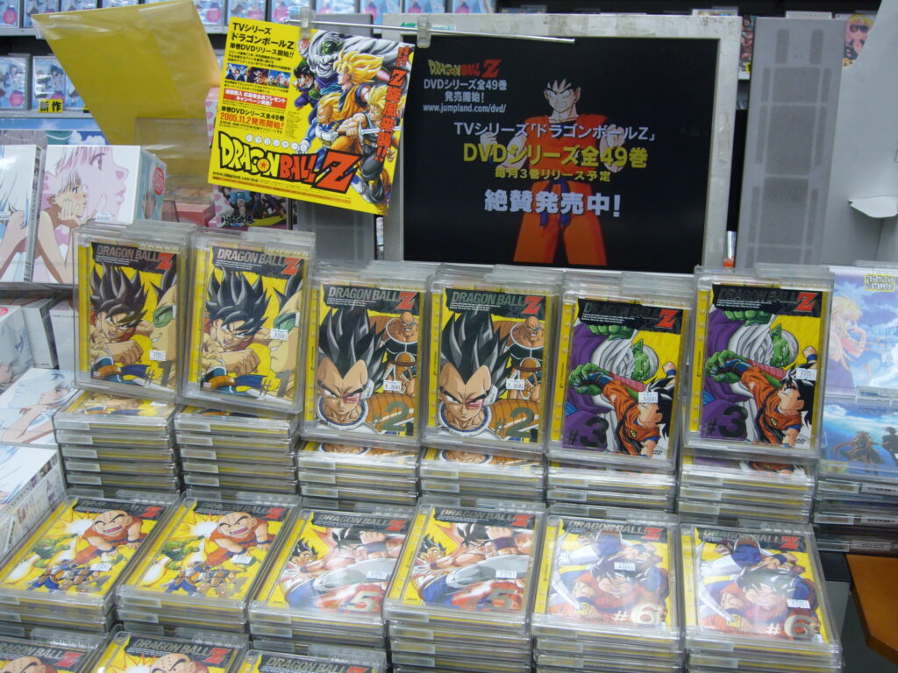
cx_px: 449
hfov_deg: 46.8
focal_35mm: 40
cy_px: 336
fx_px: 1038
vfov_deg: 36.0
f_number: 3
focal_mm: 6.6
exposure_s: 1/60
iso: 100
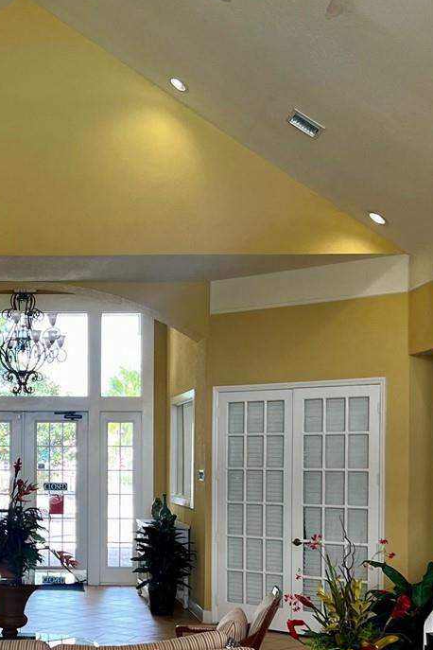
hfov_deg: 20.9
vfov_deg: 31.5
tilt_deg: -0.7
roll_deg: +0.4
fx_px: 1137
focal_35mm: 63
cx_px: 8
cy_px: 453
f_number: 1.5
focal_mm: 5.7
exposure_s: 1/167
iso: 50
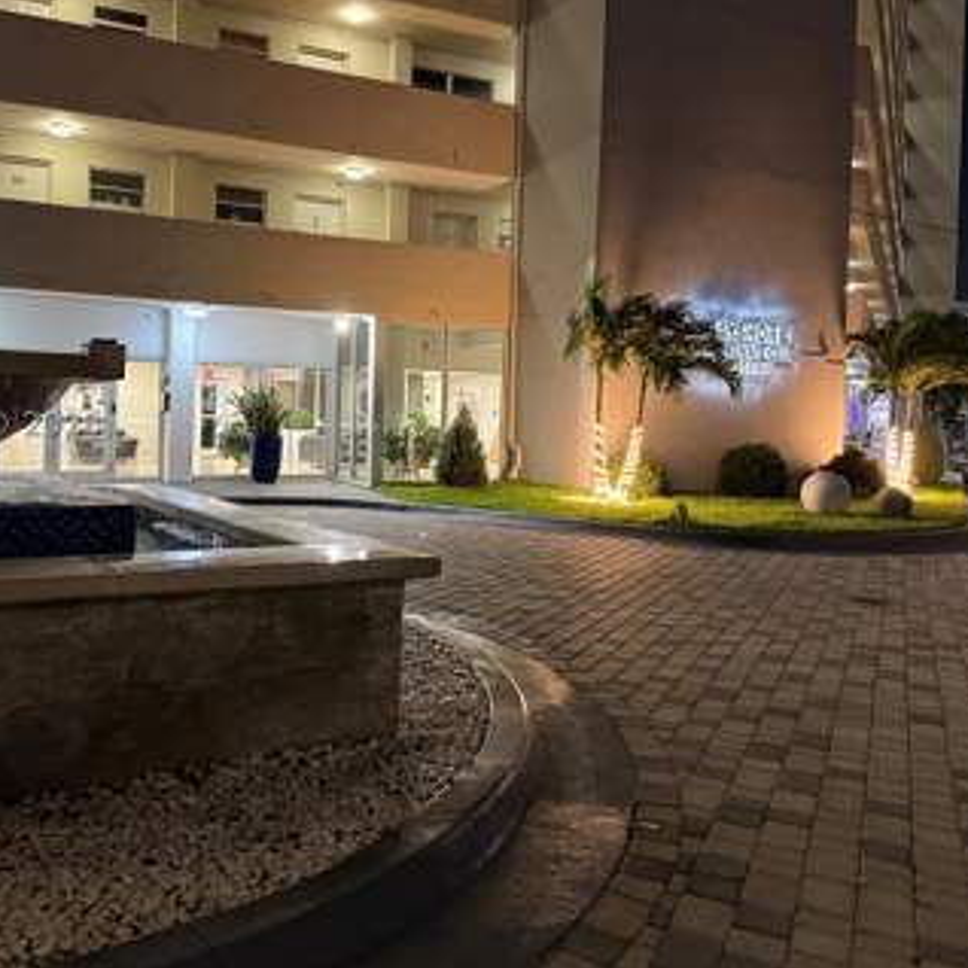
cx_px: 381
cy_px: 423
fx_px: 1012
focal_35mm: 32
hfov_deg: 50.7
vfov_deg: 51.0
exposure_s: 1/40
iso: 640
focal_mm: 6.76
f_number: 1.78
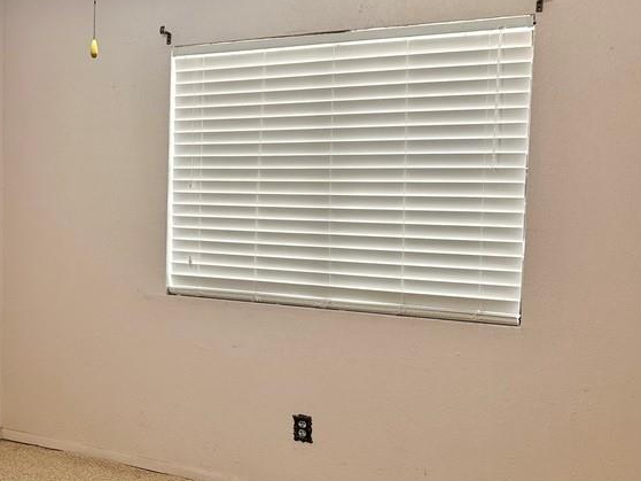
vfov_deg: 32.9
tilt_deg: -3.5
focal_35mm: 44
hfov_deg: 40.4
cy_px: 228
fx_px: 815
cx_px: 93
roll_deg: -1.3
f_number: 1.78
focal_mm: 6.86
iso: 100
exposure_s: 1/120
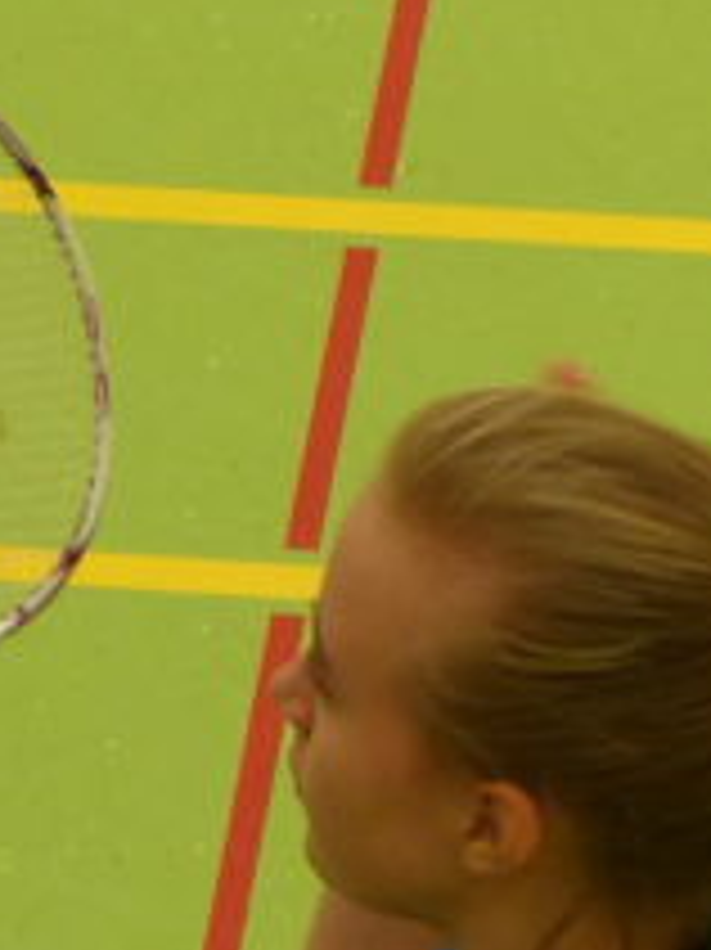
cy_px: 914
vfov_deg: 3.8
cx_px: -734
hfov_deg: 2.8
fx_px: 14255
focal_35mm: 520
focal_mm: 19.2
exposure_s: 1/60
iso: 200
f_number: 2.8
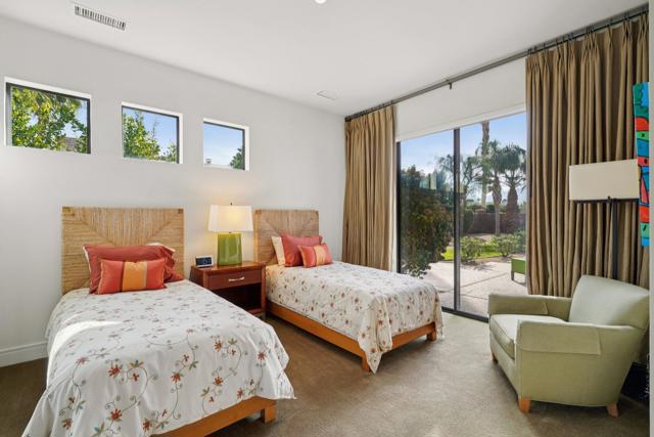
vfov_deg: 73.8
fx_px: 291
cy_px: 218
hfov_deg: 96.7
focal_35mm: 16
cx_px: 327
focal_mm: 16
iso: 160
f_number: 8
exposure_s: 1/30
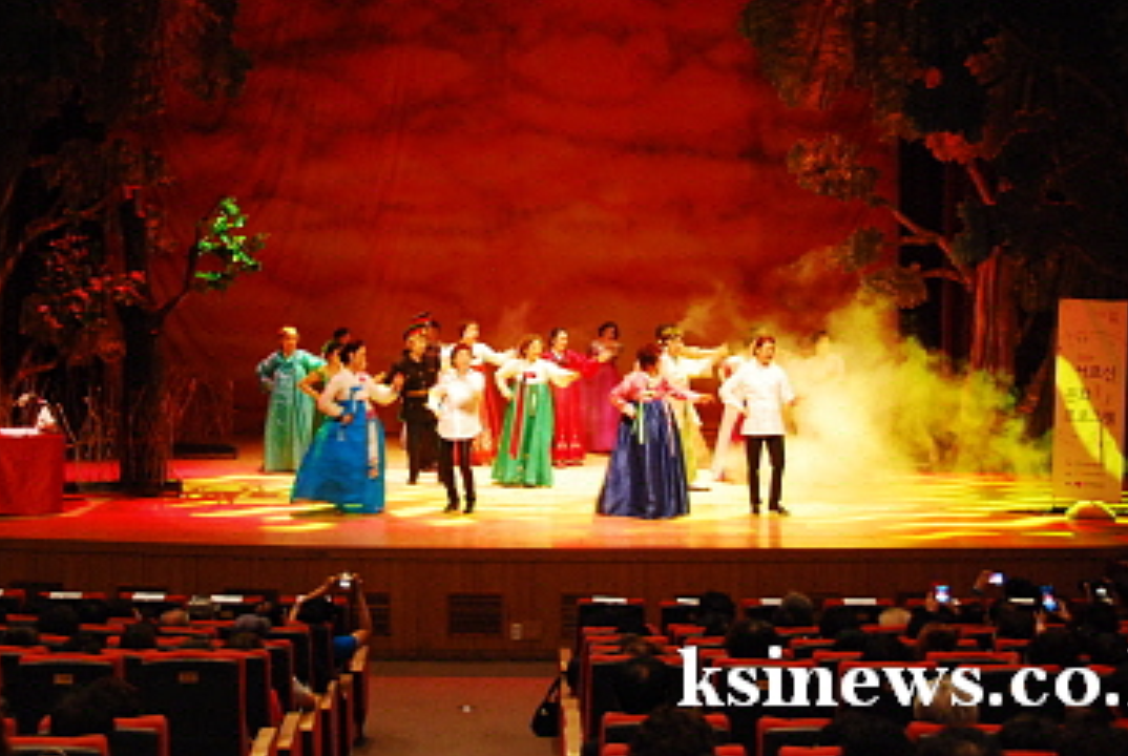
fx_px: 1905
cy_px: 254
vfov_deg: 22.4
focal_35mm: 61
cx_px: 517
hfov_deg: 33.0
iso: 1250
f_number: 4.2
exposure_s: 1/10
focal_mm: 29
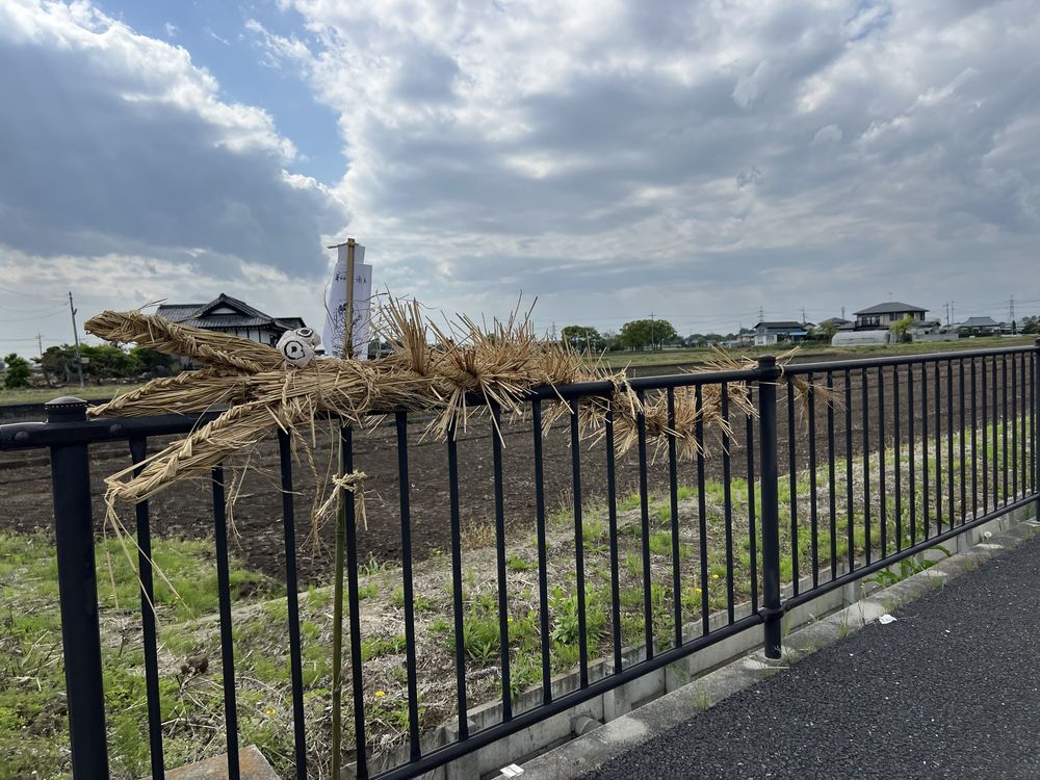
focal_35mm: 26
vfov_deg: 53.1
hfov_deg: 67.3
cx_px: 520
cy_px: 390
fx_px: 781
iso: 50
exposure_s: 1/5882
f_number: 1.5
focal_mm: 5.7
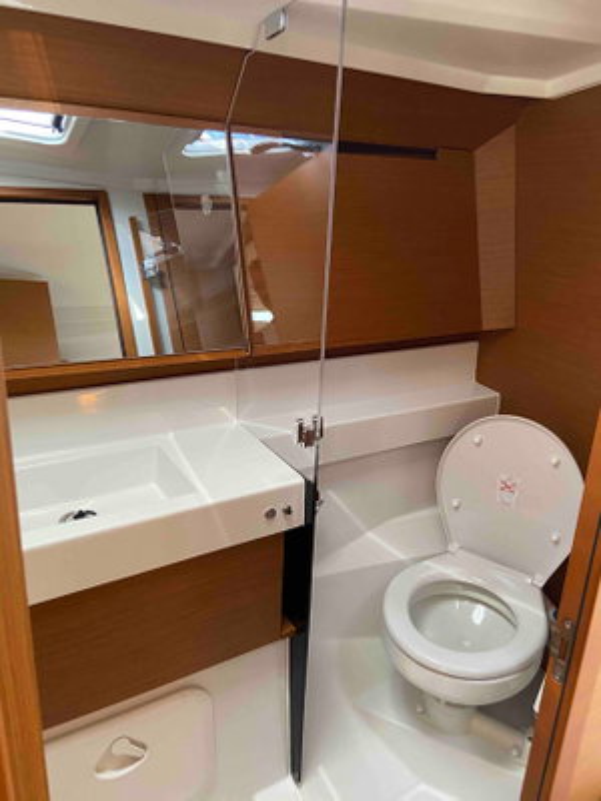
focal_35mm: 26
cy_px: 400
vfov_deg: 67.3
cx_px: 300
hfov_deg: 53.1
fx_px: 602
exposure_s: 1/60
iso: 320
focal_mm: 4.25
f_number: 1.8
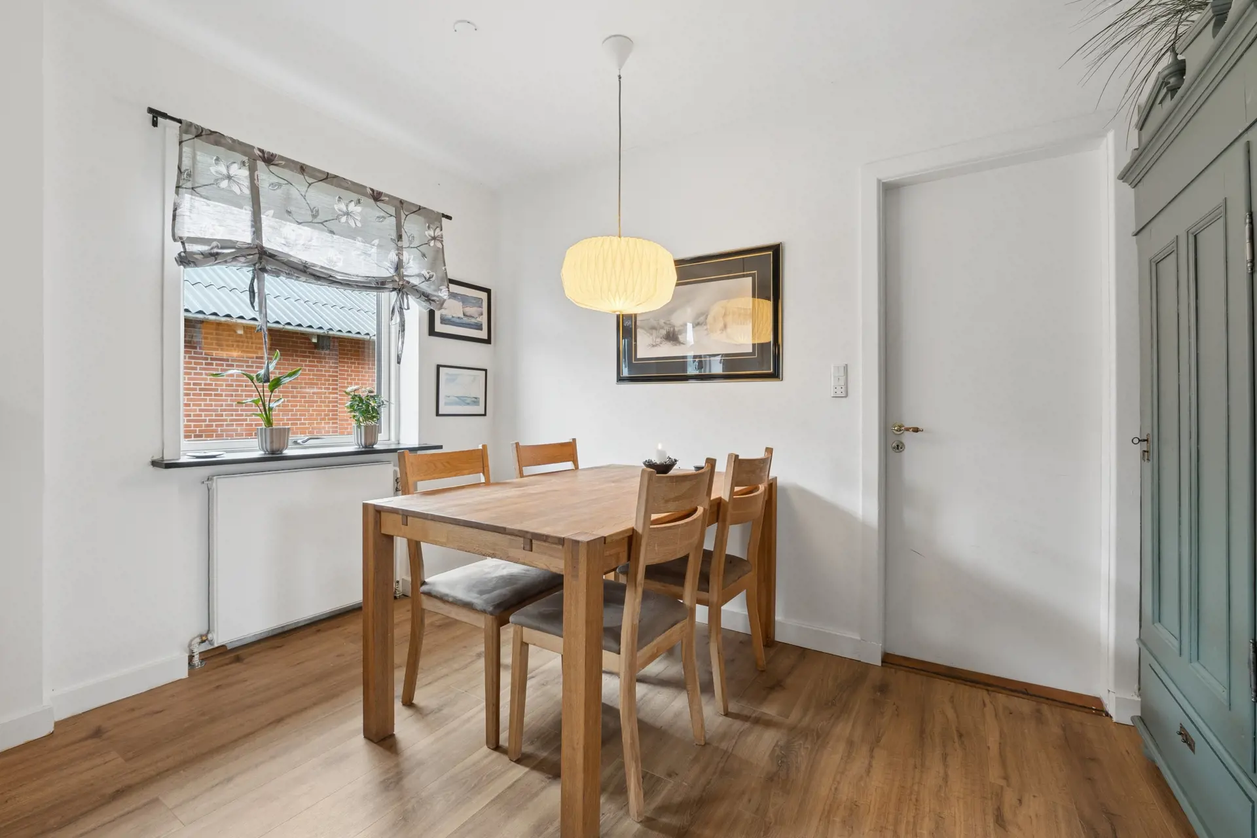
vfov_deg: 77.3
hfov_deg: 100.4
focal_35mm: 15
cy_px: 419
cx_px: 628
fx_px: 524
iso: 200
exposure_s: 1/5
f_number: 8
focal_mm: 10
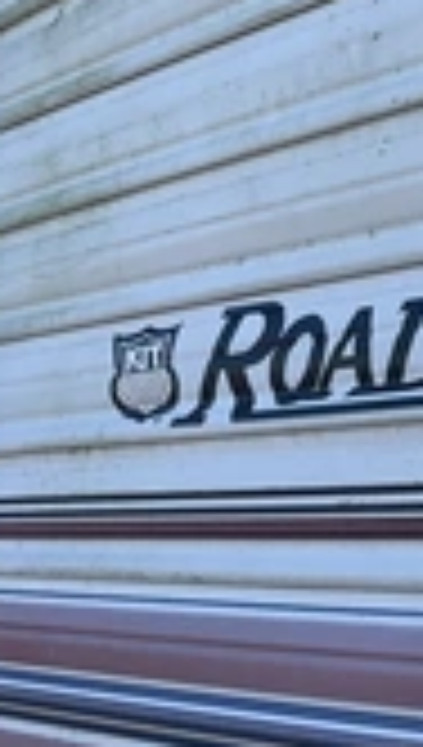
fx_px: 1508
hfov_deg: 15.3
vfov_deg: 27.3
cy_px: 148
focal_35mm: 76
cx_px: -104
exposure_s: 1/855
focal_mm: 3
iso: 25
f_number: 1.8
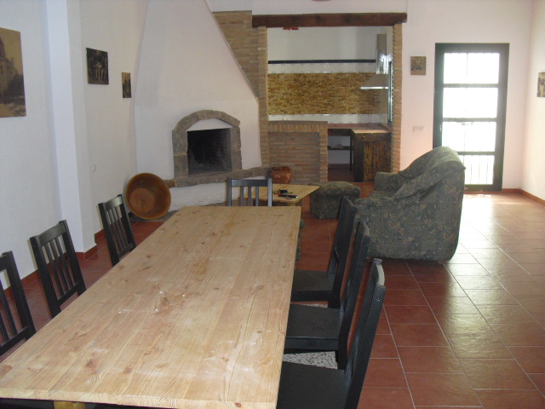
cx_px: 272
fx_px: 567
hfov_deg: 51.4
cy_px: 204
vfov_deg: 39.7
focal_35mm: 36
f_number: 3.1
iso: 400
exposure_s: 1/60
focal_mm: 6.3
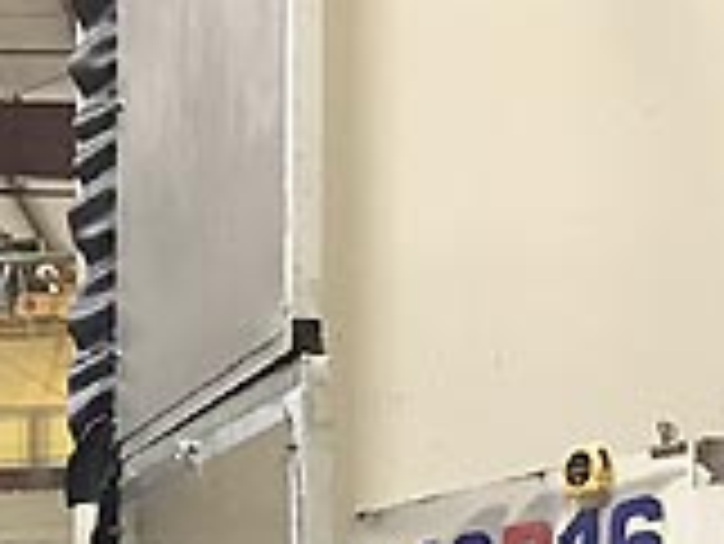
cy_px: 1088
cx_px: -229
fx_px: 2909
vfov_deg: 9.9
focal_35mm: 139
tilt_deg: -0.7
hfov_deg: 13.6
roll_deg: -1.2
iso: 100
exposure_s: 1/6
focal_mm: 3.99
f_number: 1.8
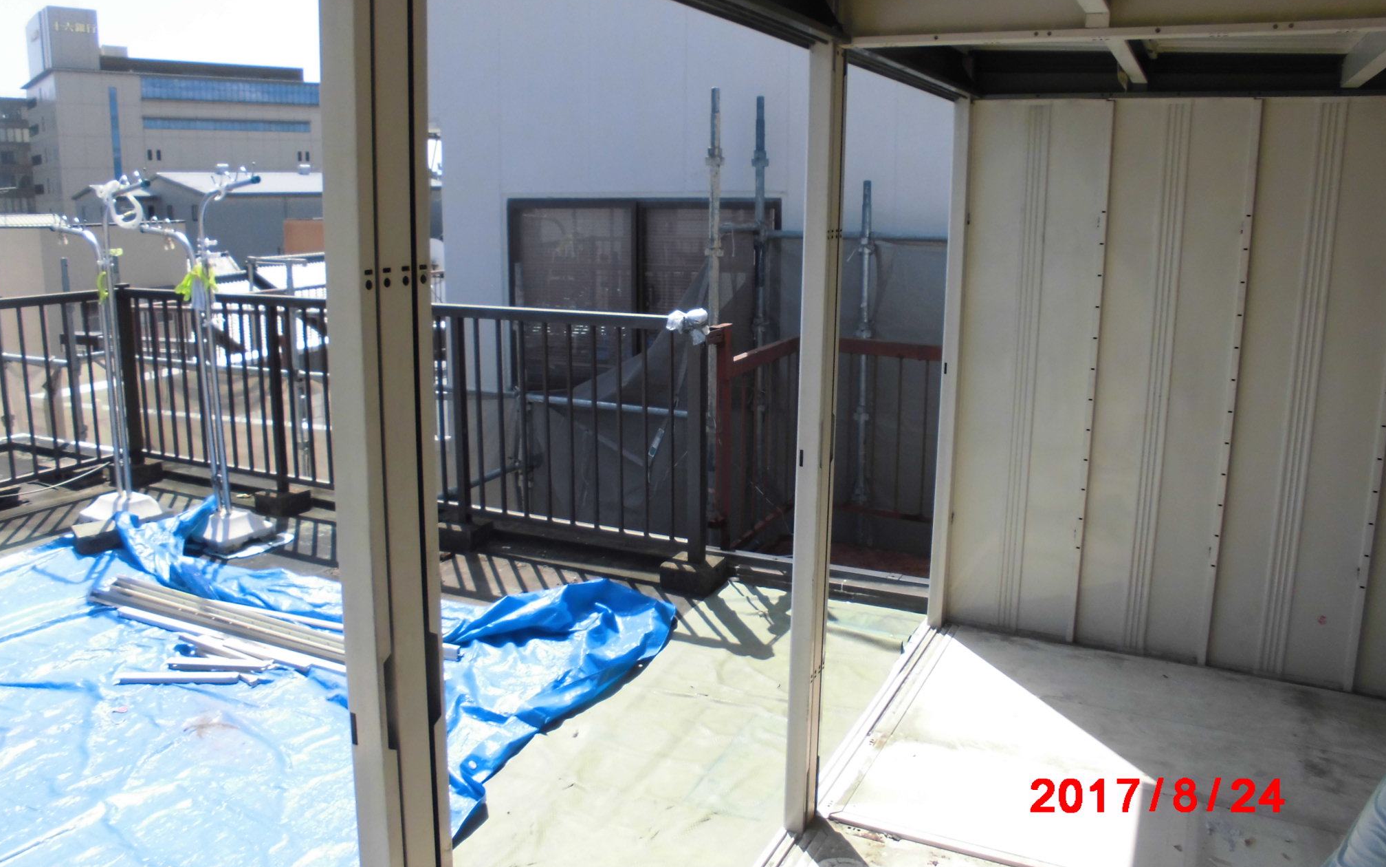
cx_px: 688
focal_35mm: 28
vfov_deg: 44.4
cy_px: 377
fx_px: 1058
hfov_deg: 66.5
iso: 100
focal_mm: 4.6
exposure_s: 1/500
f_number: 3.5
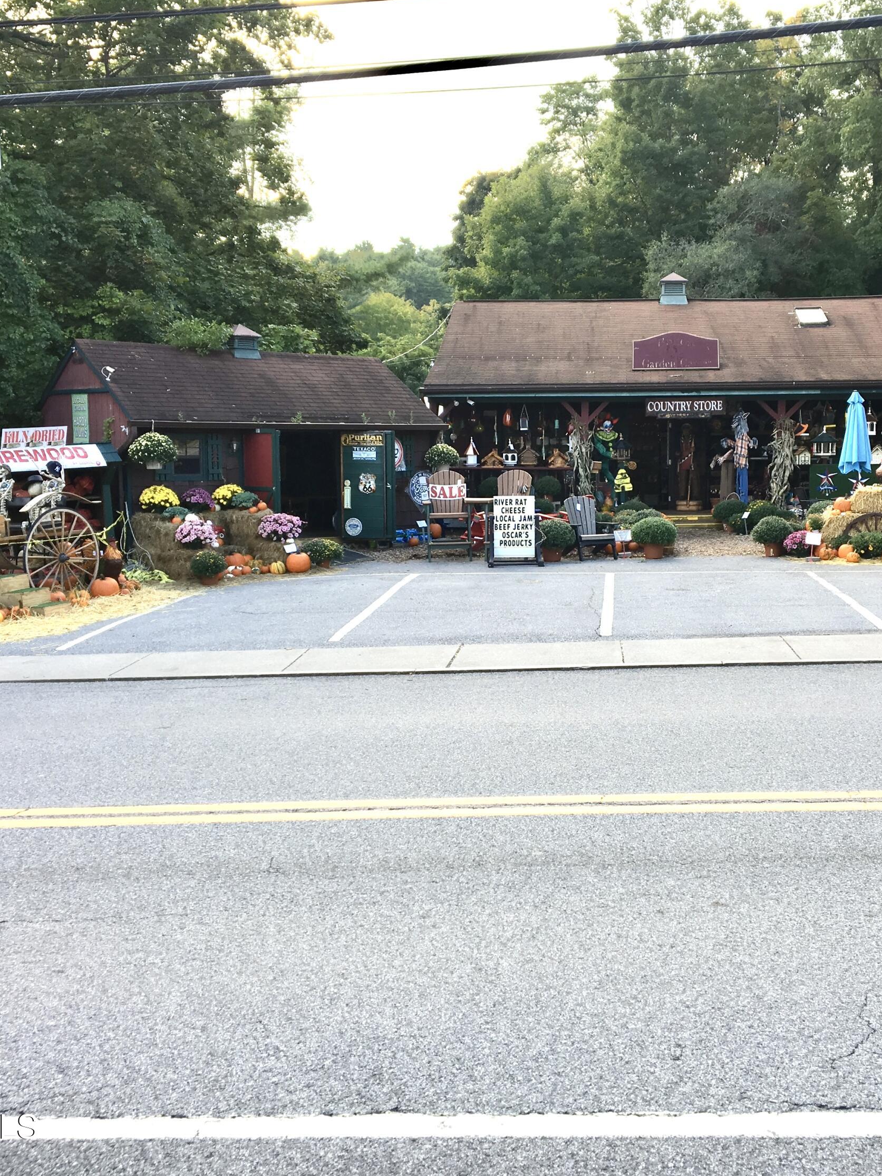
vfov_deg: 47.9
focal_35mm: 39
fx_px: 1325
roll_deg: +0.1
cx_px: 546
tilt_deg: -6.0
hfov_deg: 36.6
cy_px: 588
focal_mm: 4.15
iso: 25
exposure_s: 1/158
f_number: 2.2
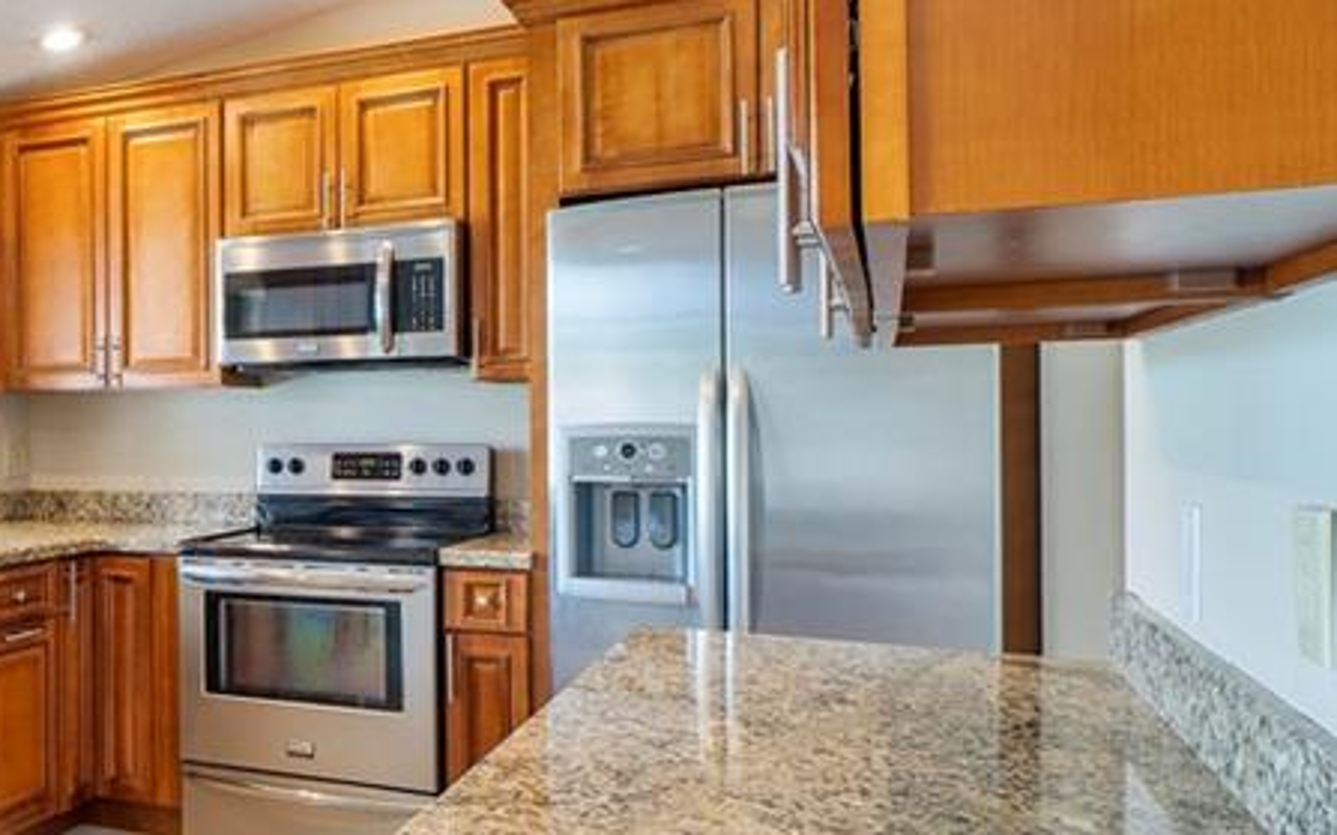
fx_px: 1275
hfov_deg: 48.1
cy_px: 419
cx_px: 78
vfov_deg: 36.2
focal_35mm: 35
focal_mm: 10
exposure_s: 1/2
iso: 160
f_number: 11
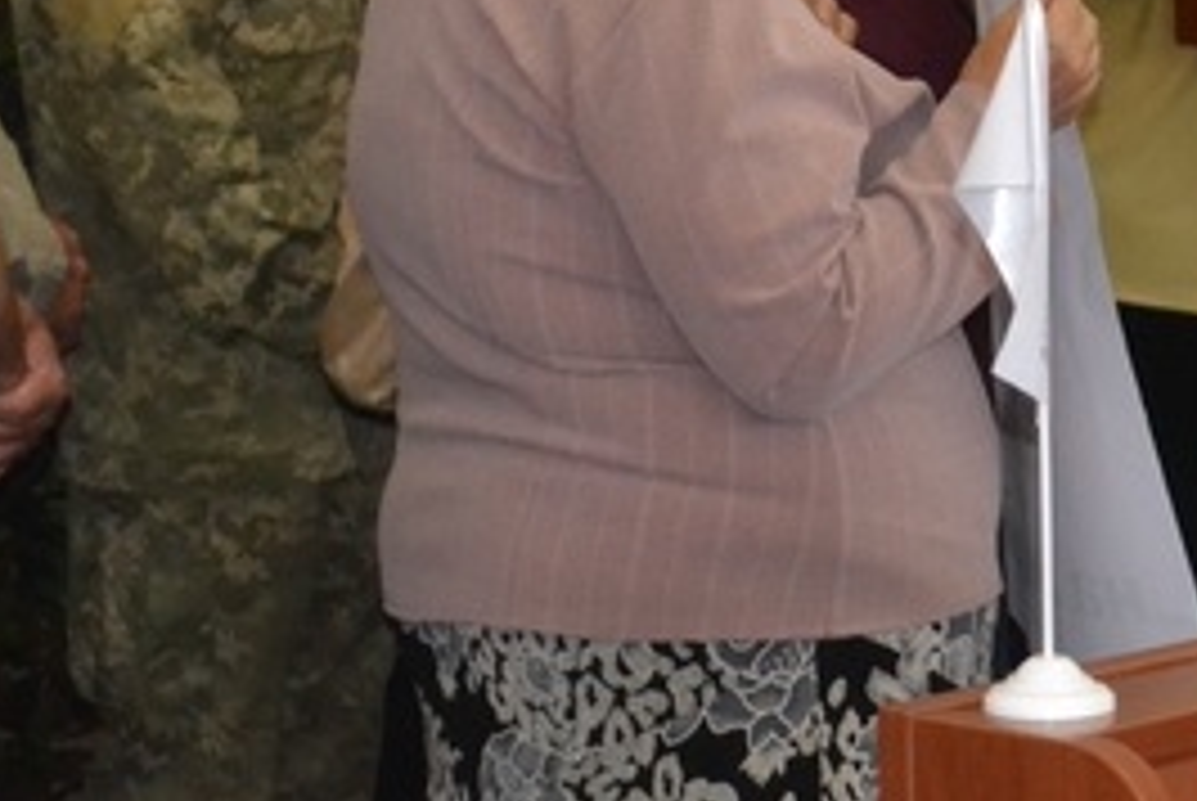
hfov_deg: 10.3
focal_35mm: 198
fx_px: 6597
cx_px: 1192
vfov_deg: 6.9
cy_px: -65
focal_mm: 55
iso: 3200
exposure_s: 1/60
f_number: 5.6
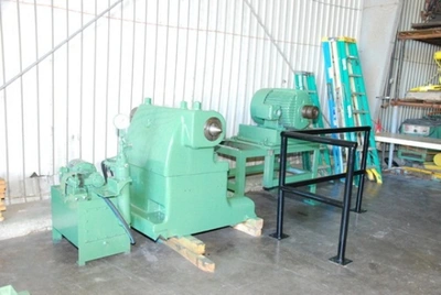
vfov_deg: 40.1
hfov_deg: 57.2
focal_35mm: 33
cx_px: 220
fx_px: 405
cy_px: 148
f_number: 5.6
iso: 1600
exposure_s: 1/60
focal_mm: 22
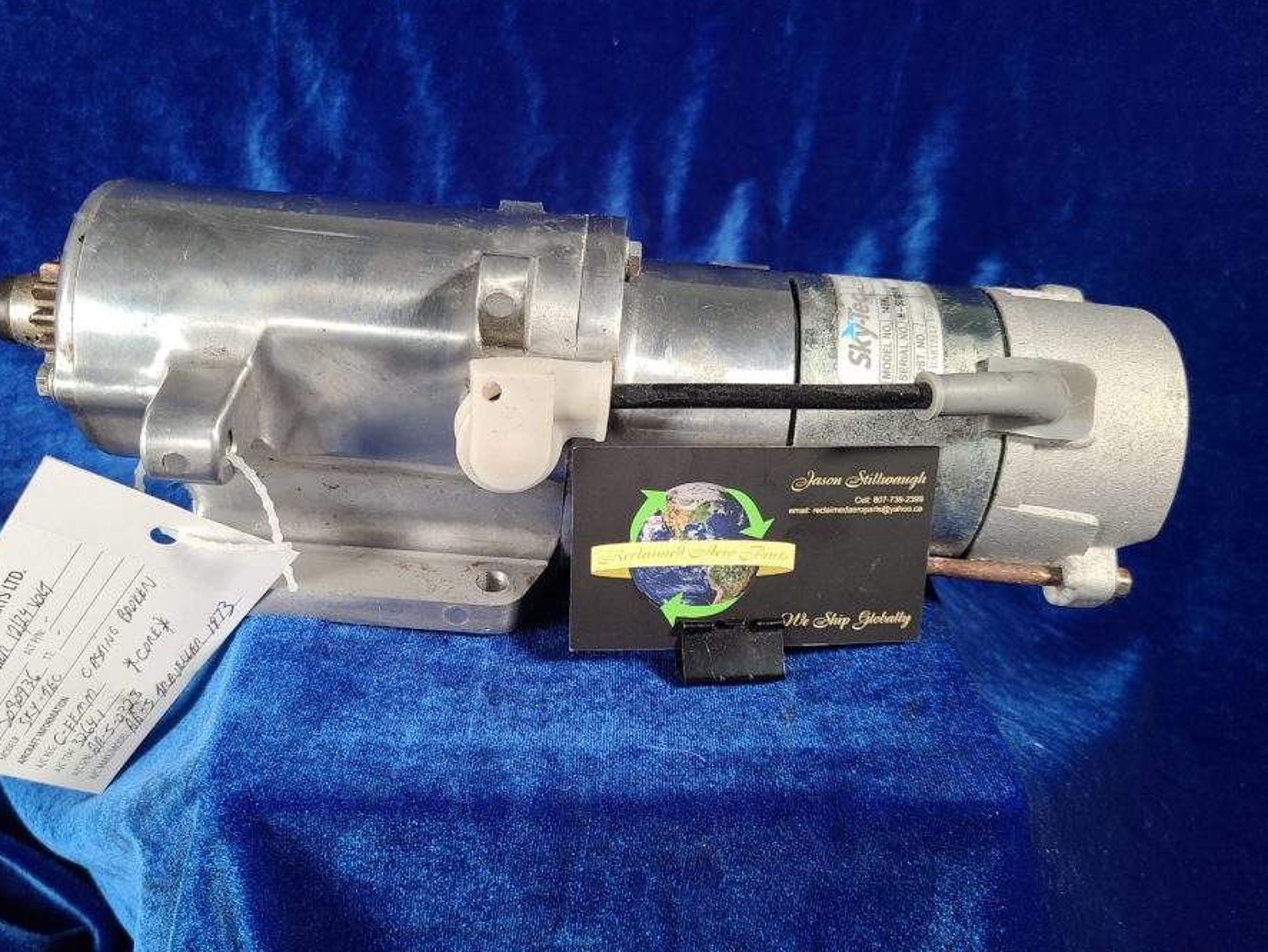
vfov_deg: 46.8
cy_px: 486
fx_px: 1099
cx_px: 579
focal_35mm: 30
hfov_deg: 59.9
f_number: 1.8
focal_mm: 5.4
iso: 160
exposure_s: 1/60
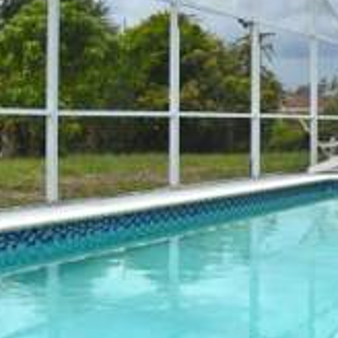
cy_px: 132
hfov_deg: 25.4
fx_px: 740
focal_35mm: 67
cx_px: 249
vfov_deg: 25.7
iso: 200
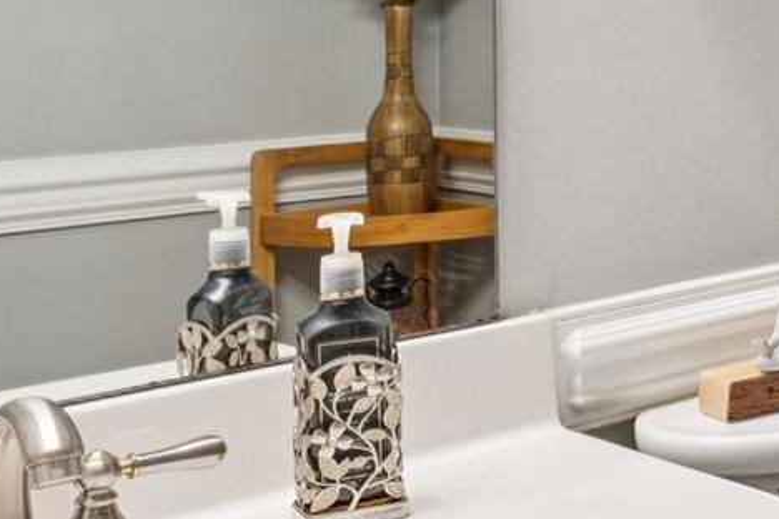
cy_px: -22
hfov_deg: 20.5
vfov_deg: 18.6
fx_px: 1534
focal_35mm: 71
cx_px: 1387
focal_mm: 16.2
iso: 100
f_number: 9
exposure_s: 1/2
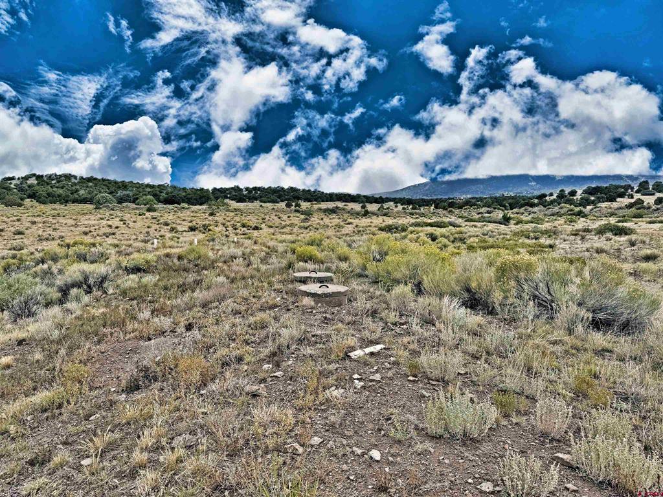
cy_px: 248
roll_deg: -3.1
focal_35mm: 24
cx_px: 332
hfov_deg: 71.6
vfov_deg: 56.8
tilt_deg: -3.3
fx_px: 460
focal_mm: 6.76
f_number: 1.78
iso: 80
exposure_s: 1/3802
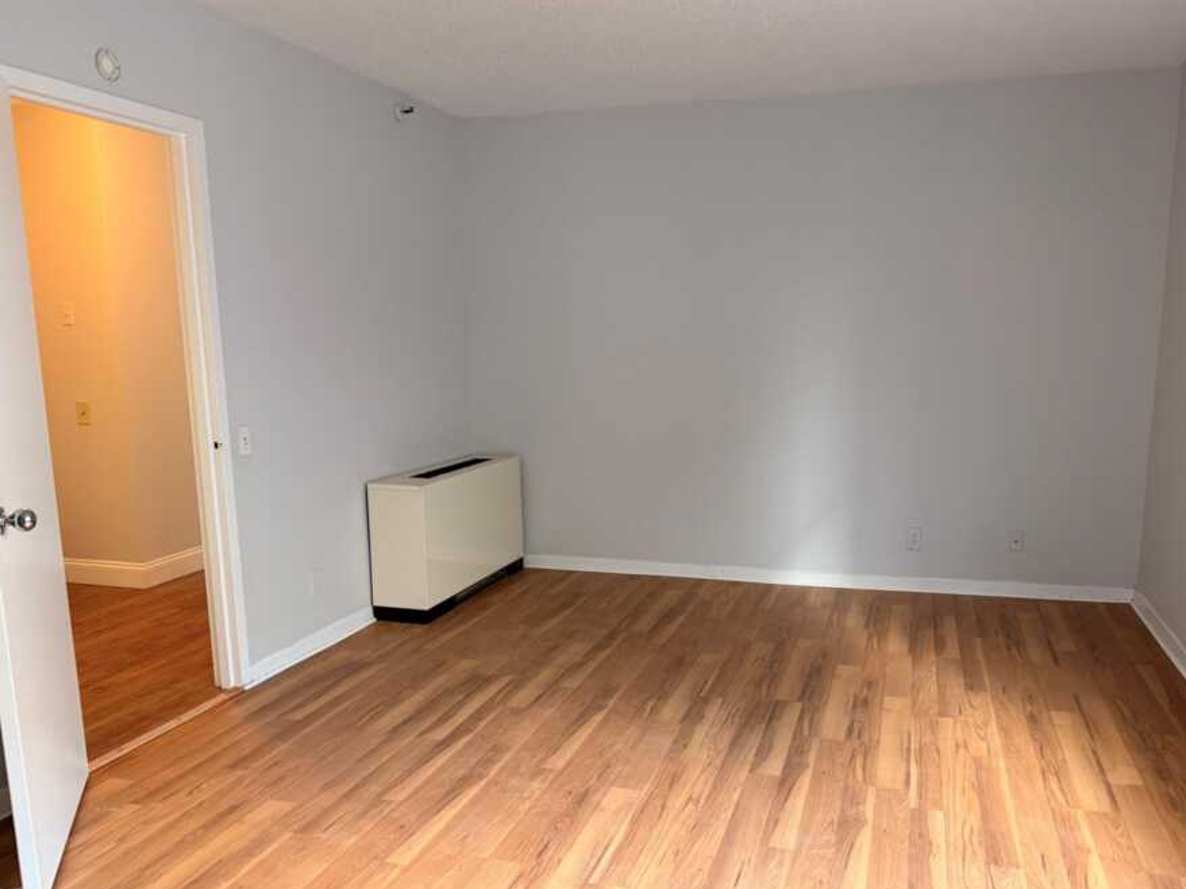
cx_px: 659
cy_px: 508
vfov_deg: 49.6
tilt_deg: -9.8
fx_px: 959
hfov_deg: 63.3
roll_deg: -0.1
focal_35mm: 28
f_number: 1.78
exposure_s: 1/60
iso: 320
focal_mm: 6.76
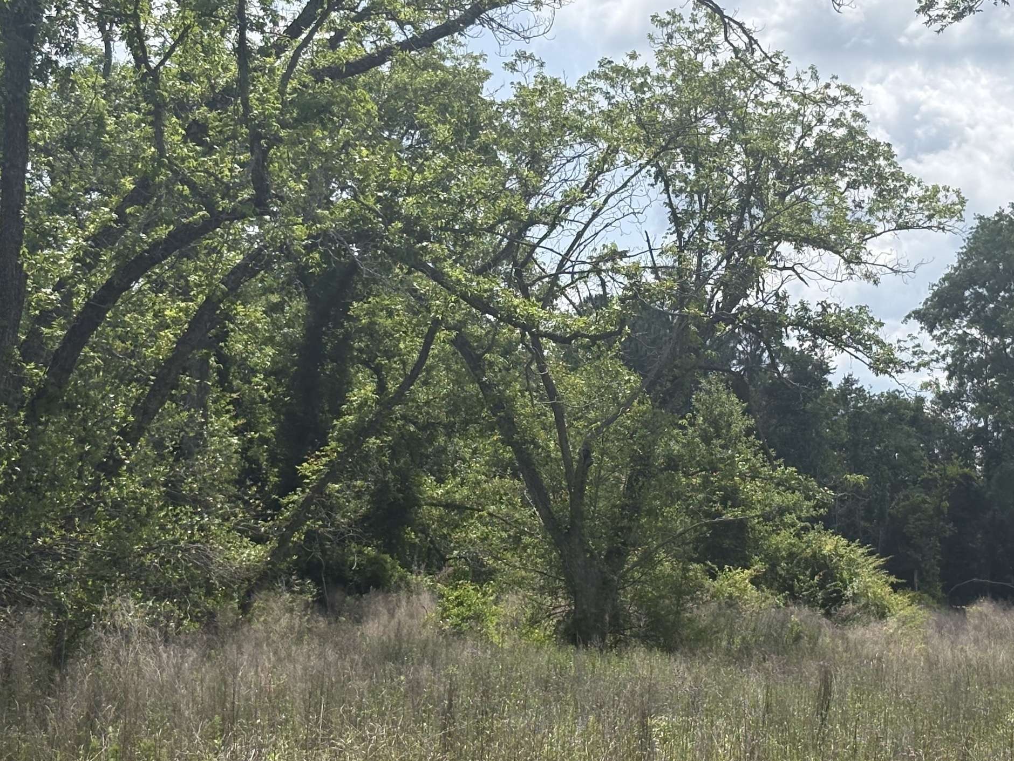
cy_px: 406
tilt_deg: +2.6
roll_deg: +0.2
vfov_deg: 17.4
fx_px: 2490
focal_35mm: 85
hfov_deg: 22.9
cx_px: 647
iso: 40
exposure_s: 1/4329
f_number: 1.6
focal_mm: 5.96
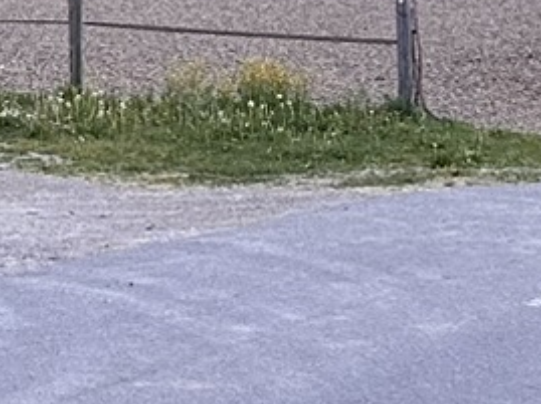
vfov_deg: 7.4
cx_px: 22
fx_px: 2856
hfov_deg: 10.7
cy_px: -673
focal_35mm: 183
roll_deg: -0.9
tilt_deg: +8.3
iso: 80
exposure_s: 1/352
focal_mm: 6.86
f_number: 1.78
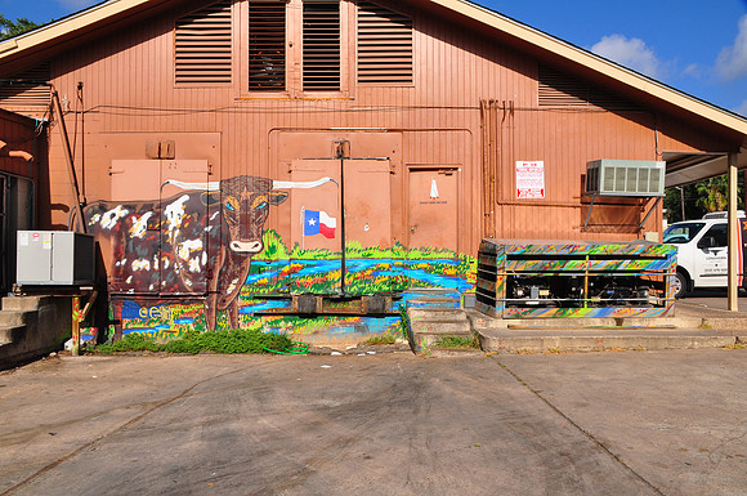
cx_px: 374
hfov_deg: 62.0
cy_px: 248
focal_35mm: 30
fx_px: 622
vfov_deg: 43.5
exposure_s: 1/125
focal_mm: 20
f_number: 18
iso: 200
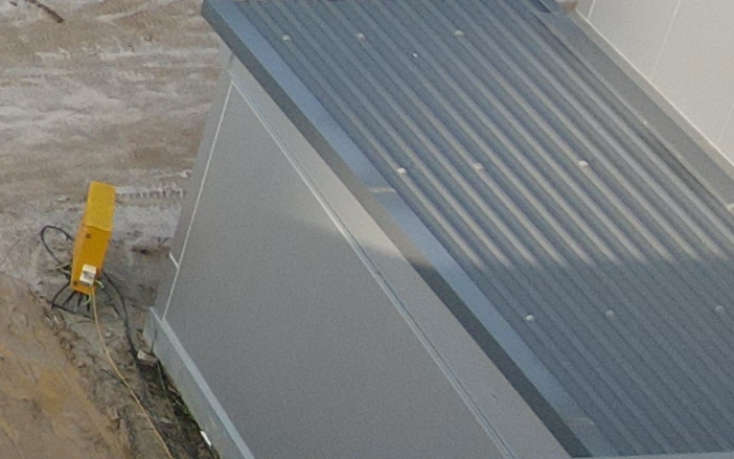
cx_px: -1354
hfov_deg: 10.7
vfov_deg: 8.2
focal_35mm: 145
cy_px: -732
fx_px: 2901
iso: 100
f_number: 2.8
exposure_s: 1/240
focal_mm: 4.5
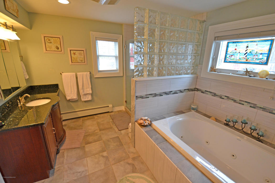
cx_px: 138
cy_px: 92
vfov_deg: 77.3
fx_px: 115
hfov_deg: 100.4
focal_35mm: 15
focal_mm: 10
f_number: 3.5
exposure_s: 1/60
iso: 450
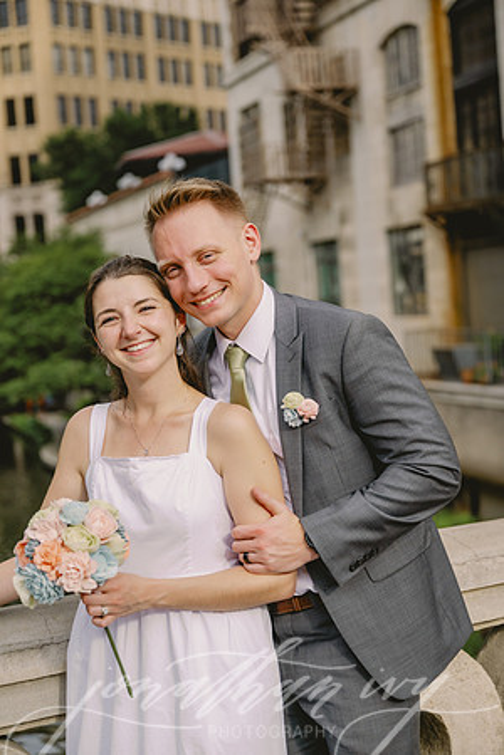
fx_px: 1302
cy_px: 378
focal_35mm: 62
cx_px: 252
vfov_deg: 32.4
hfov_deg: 21.9
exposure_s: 1/4000
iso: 400
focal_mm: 62
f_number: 3.2
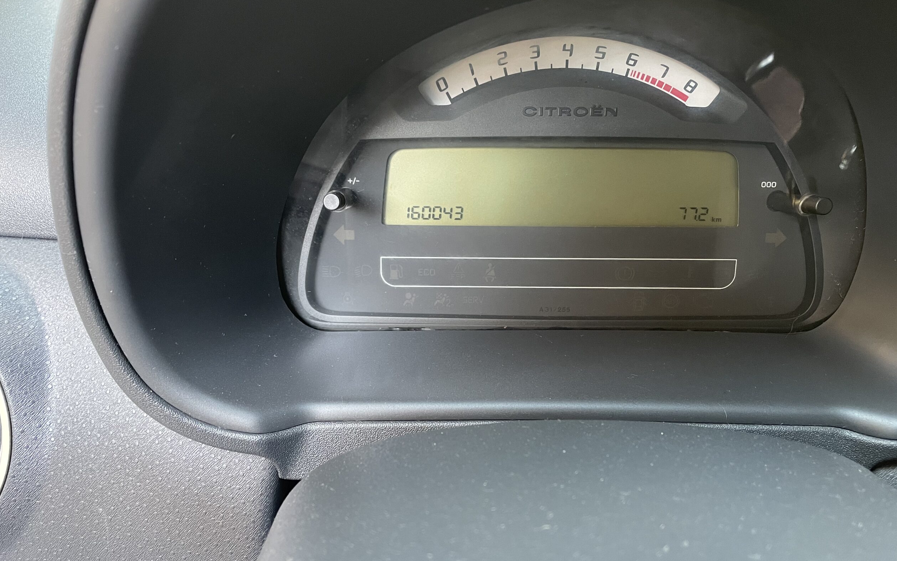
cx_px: 450
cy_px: 304
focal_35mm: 28
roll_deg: -1.7
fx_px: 684
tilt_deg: -34.8
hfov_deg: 66.5
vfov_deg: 44.5
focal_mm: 4.2
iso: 320
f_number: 1.6
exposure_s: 1/60
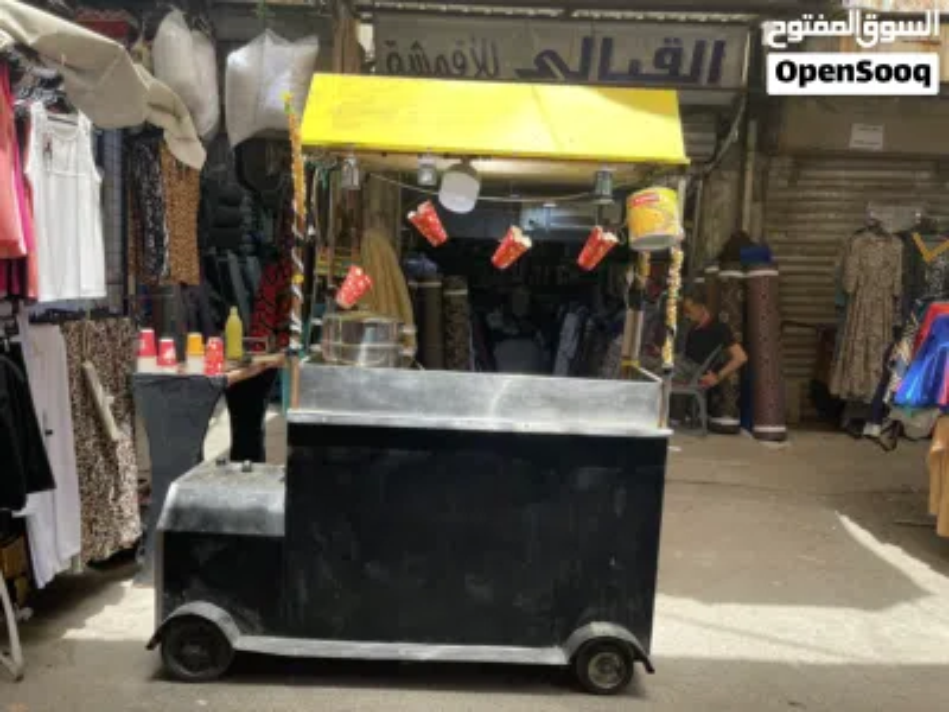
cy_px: 356
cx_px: 474
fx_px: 685
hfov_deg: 69.4
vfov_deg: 54.9
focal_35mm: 25
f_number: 1.6
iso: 32
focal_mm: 5.1
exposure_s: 1/501
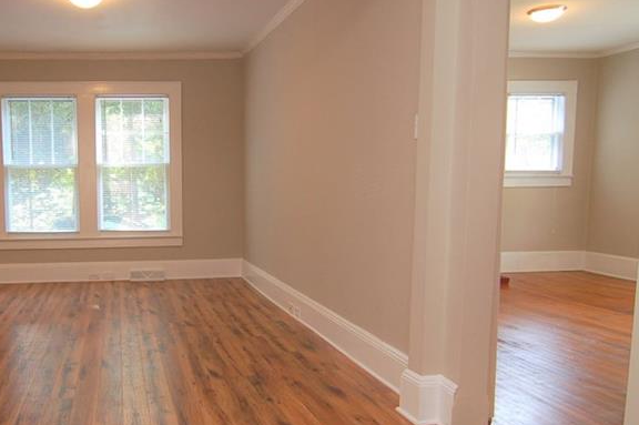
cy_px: 249
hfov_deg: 55.9
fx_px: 568
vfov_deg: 40.9
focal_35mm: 32
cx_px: 160
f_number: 4
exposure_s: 1/60
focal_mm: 12
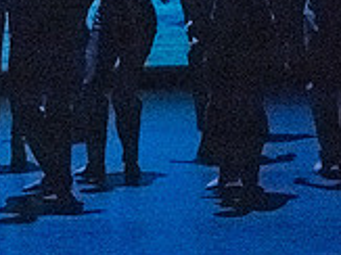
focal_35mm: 889
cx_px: 79
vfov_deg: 1.7
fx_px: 8751
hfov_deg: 2.2
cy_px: -143
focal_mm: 259
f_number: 5.6
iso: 25600
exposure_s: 1/400
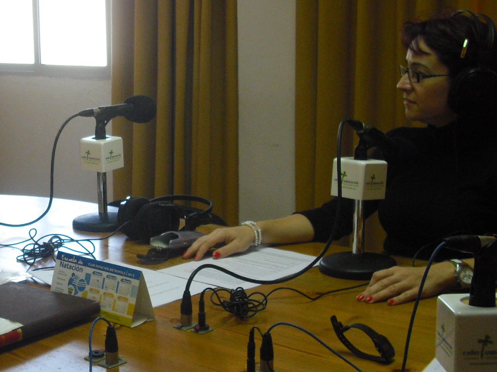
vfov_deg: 21.6
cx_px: 93
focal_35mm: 68
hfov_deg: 27.9
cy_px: 147
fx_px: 976
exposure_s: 1/125
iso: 200
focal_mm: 6.2
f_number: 2.8
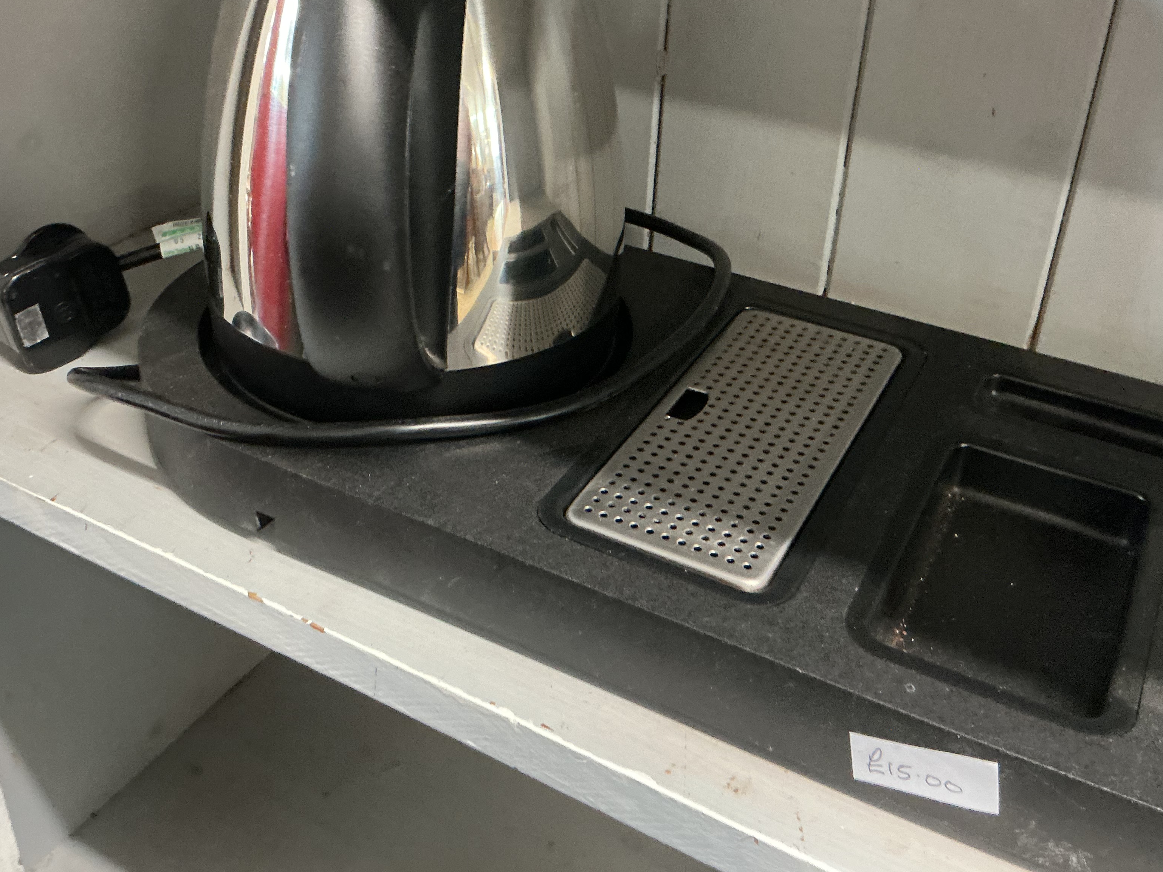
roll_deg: -2.9
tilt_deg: -33.0
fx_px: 1277
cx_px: 565
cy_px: 307
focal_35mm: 38
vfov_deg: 37.4
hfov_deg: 49.0
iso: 320
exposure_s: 1/40
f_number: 1.8
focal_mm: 3
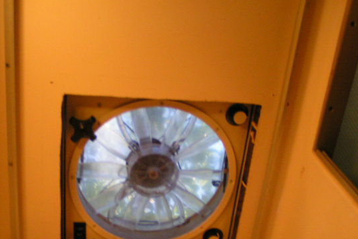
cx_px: 173
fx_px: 467
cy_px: 156
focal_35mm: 47
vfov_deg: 28.5
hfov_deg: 41.9
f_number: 2.8
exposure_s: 1/20
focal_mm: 5.8
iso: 200
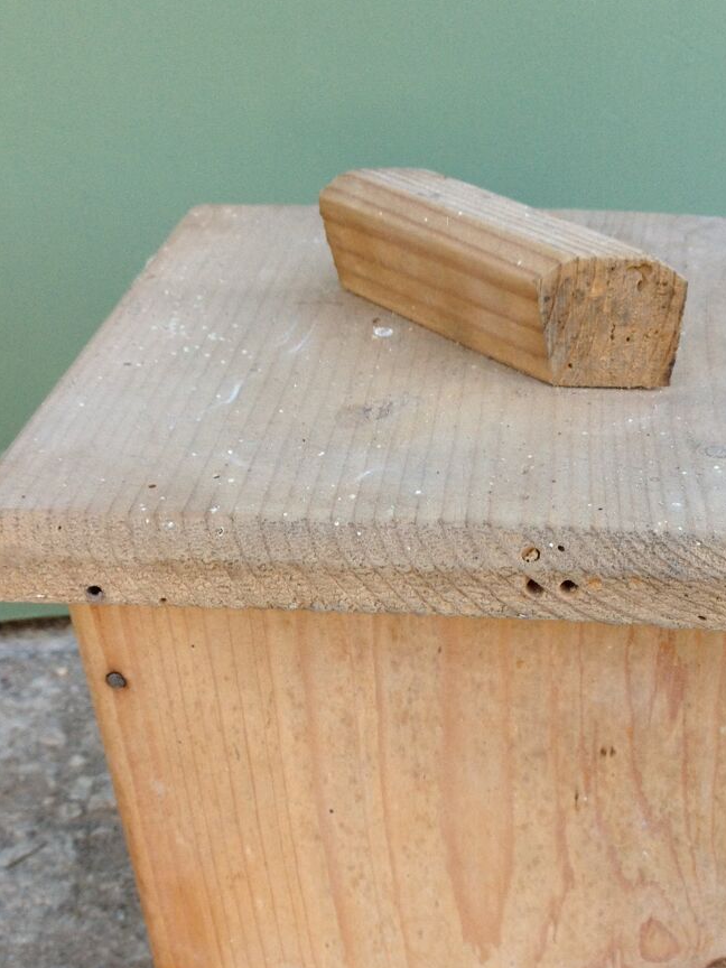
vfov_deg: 35.0
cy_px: 685
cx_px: 467
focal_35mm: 54
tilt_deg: -35.0
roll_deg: -0.5
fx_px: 1510
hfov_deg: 26.9
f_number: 2.4
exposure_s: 1/120
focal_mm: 4.28
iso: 64
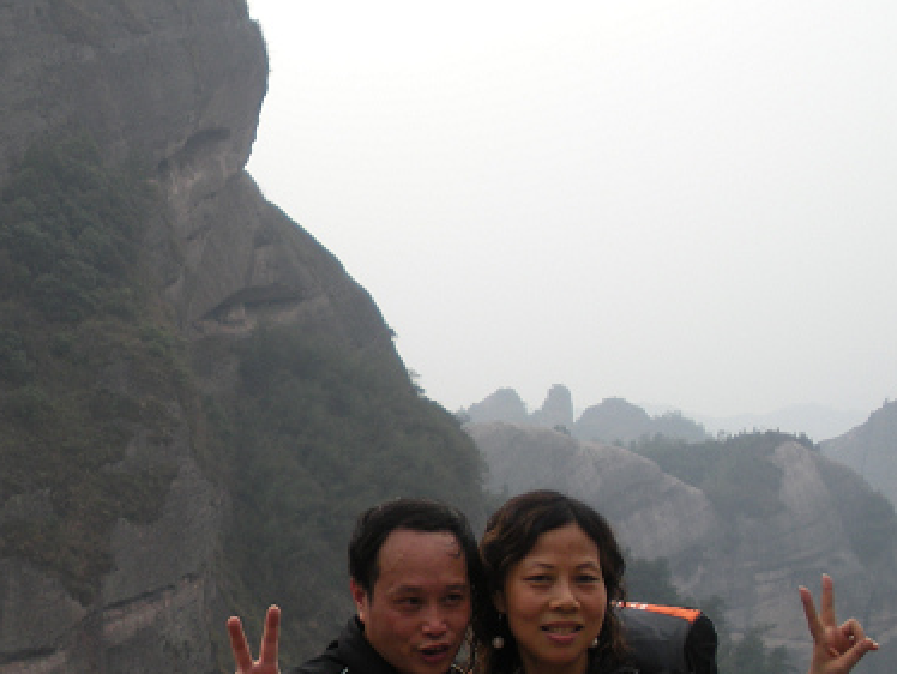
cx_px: 120
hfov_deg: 24.7
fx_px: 1997
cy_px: 408
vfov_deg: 19.1
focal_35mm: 77
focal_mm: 6.3
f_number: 3.5
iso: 64
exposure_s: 1/198
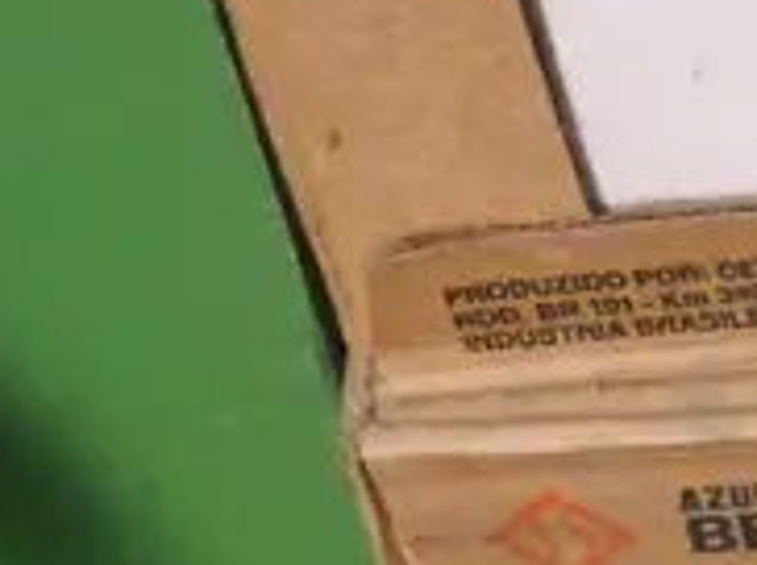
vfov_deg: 5.9
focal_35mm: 248
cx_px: 1651
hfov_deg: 7.6
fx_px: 5416
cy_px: -228
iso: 6400
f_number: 4.2
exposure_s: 1/500
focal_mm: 22
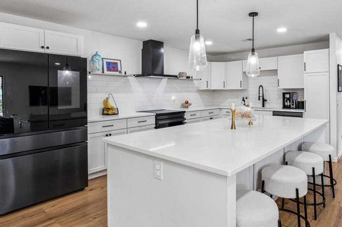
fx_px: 222
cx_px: 198
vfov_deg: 54.0
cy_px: 96
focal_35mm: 23
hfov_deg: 74.6
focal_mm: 16.3
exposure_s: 1/8
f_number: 13
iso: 400
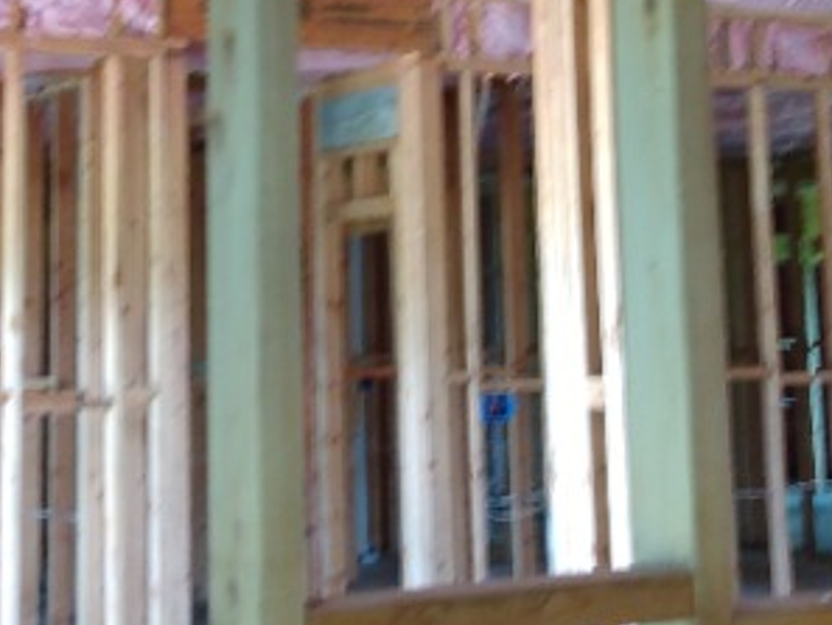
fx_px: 1491
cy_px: 28
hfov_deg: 31.2
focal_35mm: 62
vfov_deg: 22.9
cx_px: 406
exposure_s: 1/30
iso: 206
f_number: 2
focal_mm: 3.54
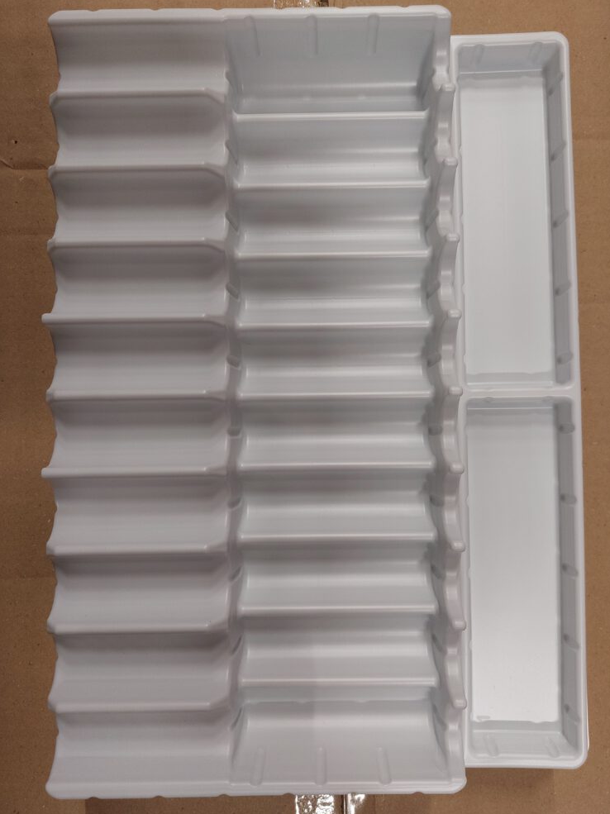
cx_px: 317
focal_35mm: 26
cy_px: 408
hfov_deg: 53.0
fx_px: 611
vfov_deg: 67.3
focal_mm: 5.23
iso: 160
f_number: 1.8
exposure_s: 1/50
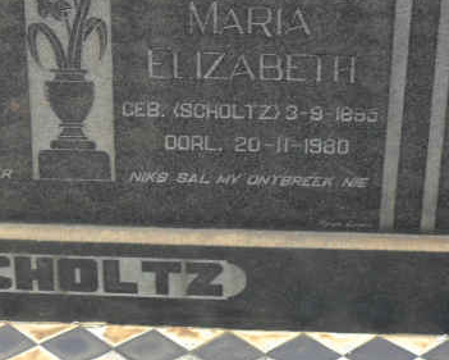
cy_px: 147
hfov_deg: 17.2
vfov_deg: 13.9
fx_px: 1475
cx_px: 111
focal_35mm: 111
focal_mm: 9.3
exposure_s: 1/90
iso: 100
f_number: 5
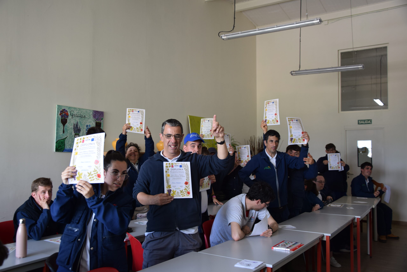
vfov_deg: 40.0
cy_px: 136
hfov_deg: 57.2
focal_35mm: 33
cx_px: 204
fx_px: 373
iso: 400
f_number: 4
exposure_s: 1/60
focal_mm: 22
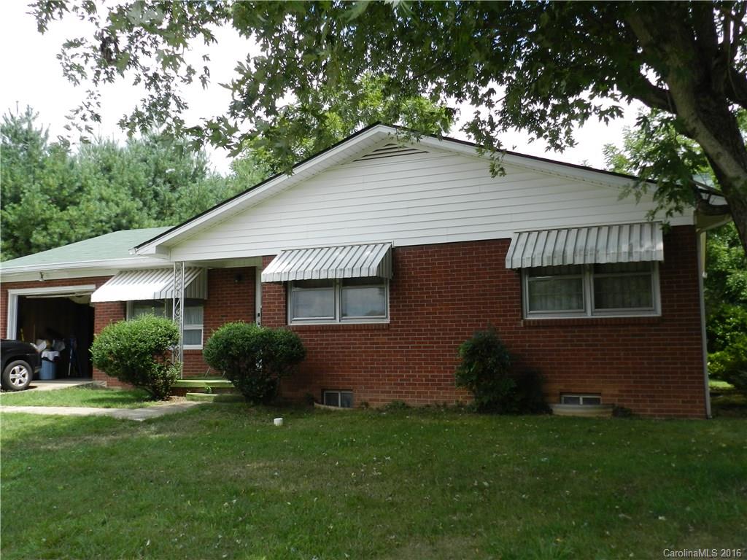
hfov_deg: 56.8
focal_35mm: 32
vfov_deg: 44.2
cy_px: 280
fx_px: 691
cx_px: 374
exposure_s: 1/640
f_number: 3.7
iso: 160
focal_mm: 5.6
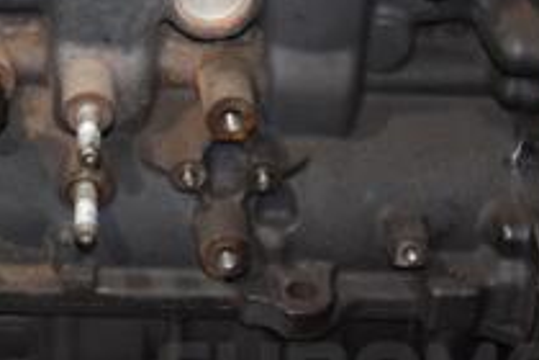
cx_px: 110
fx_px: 1542
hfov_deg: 19.6
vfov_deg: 13.2
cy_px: 39
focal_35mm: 103
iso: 800
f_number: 5
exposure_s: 1/60
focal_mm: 24
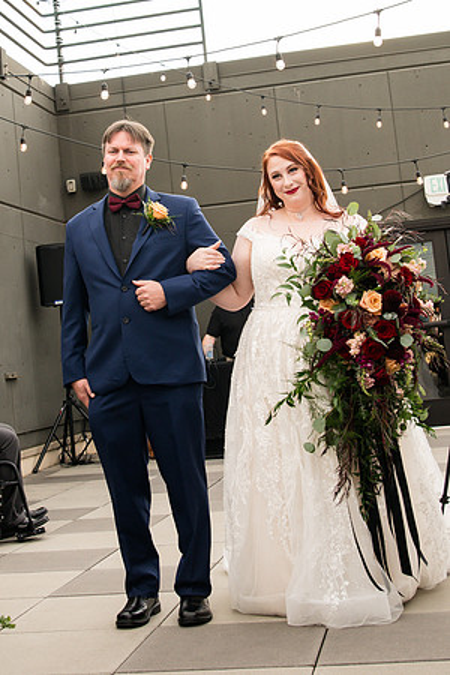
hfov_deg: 21.2
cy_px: 186
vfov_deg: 31.0
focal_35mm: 64
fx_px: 1200
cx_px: 142
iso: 320
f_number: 4
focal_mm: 27
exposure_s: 1/400
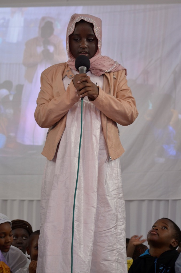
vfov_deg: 19.5
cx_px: 90
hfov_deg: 13.0
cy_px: 136
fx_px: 796
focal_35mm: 105
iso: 640
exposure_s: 1/50
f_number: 4
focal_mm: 70
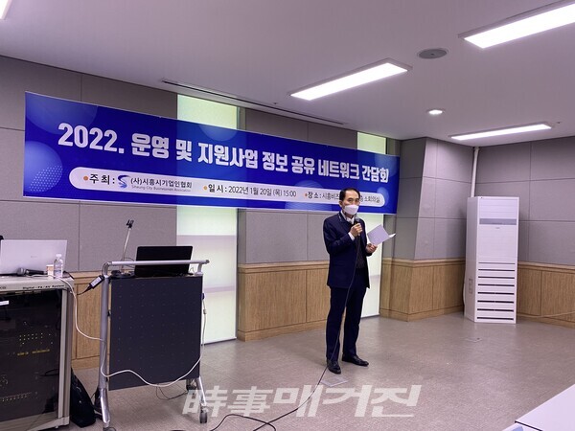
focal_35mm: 26
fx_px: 432
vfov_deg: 53.1
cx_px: 288
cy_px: 216
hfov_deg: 67.3
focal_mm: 4.25
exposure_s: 1/60
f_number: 1.8
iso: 100
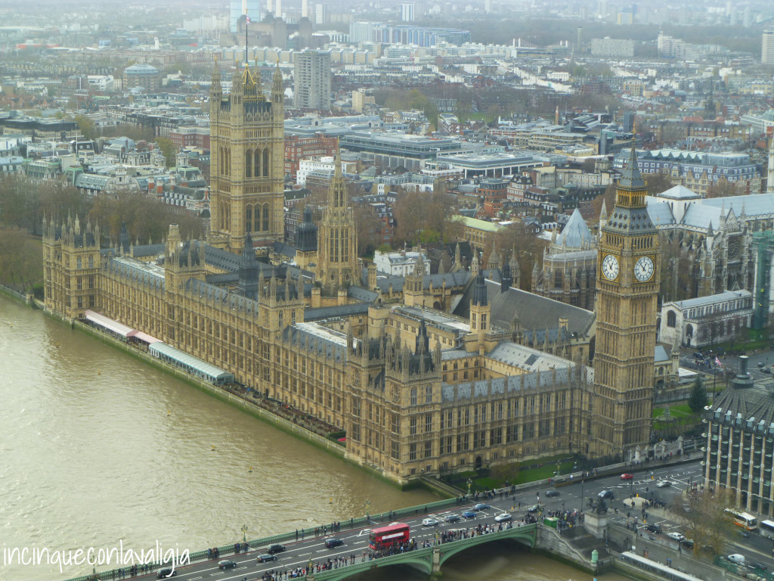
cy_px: 290
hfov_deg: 26.0
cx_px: 387
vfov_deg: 19.6
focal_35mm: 75
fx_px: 1677
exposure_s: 1/60
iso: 80
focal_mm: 13.3
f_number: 4.4
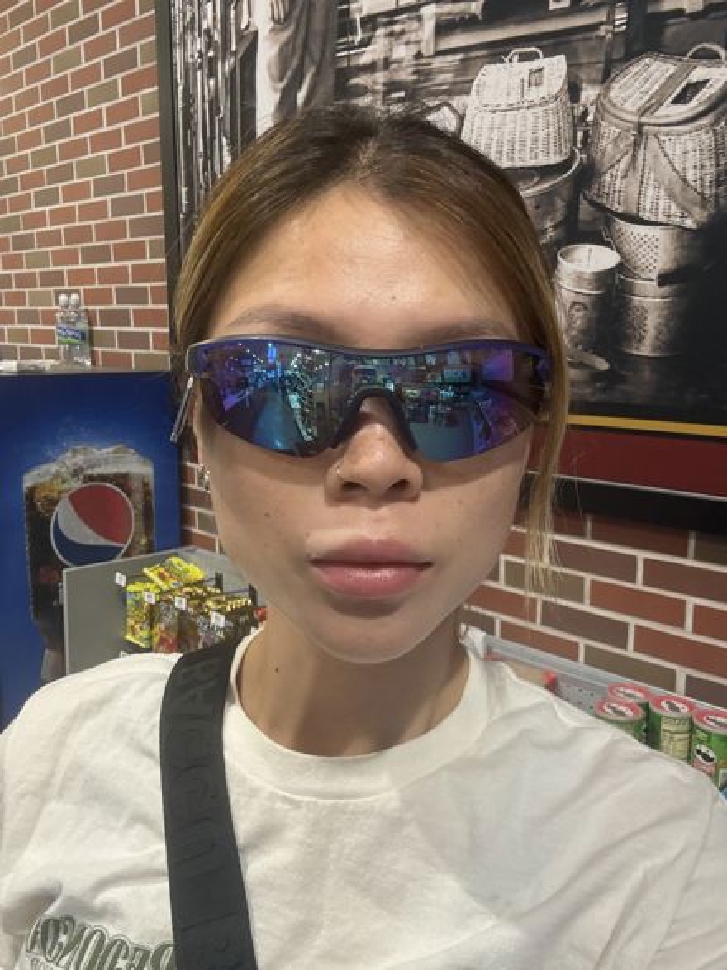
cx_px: 364
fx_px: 840
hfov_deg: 46.8
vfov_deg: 60.0
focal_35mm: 30
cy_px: 485
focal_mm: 2.69
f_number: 1.9
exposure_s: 1/60
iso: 125
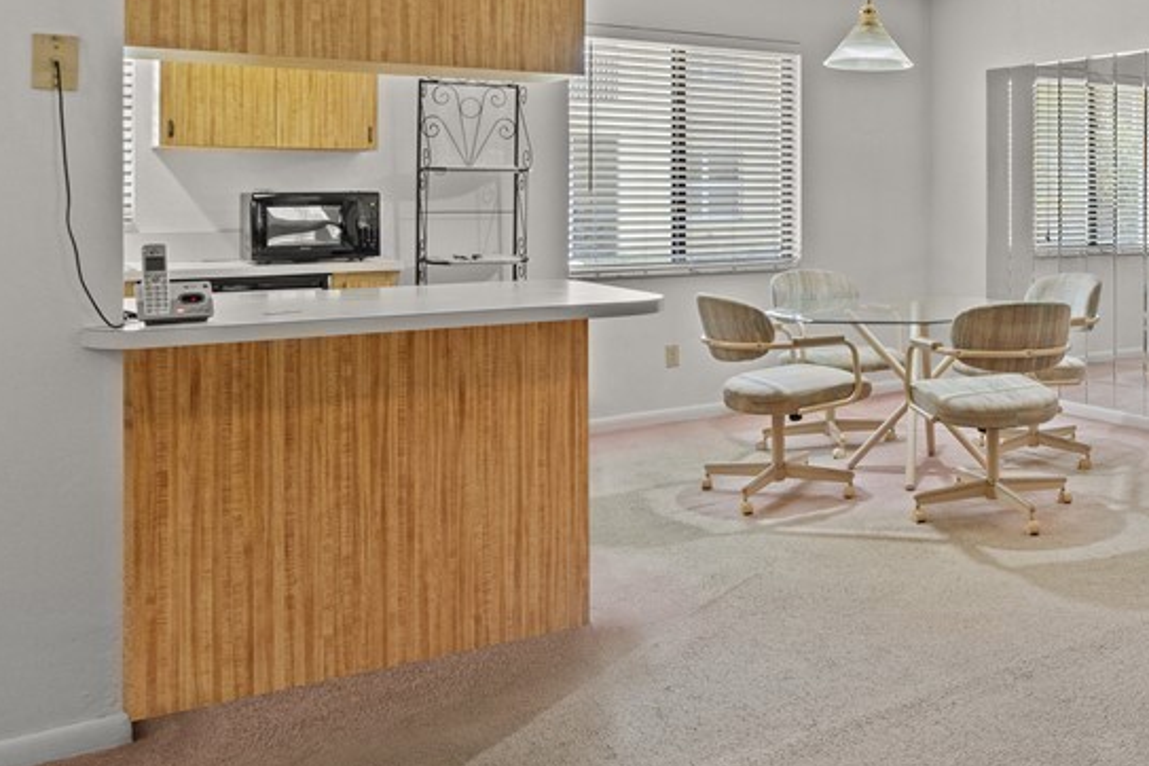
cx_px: 1001
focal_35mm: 36
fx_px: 1149
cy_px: 224
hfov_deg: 48.4
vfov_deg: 36.3
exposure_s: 1/4
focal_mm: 12
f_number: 7.1
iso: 320
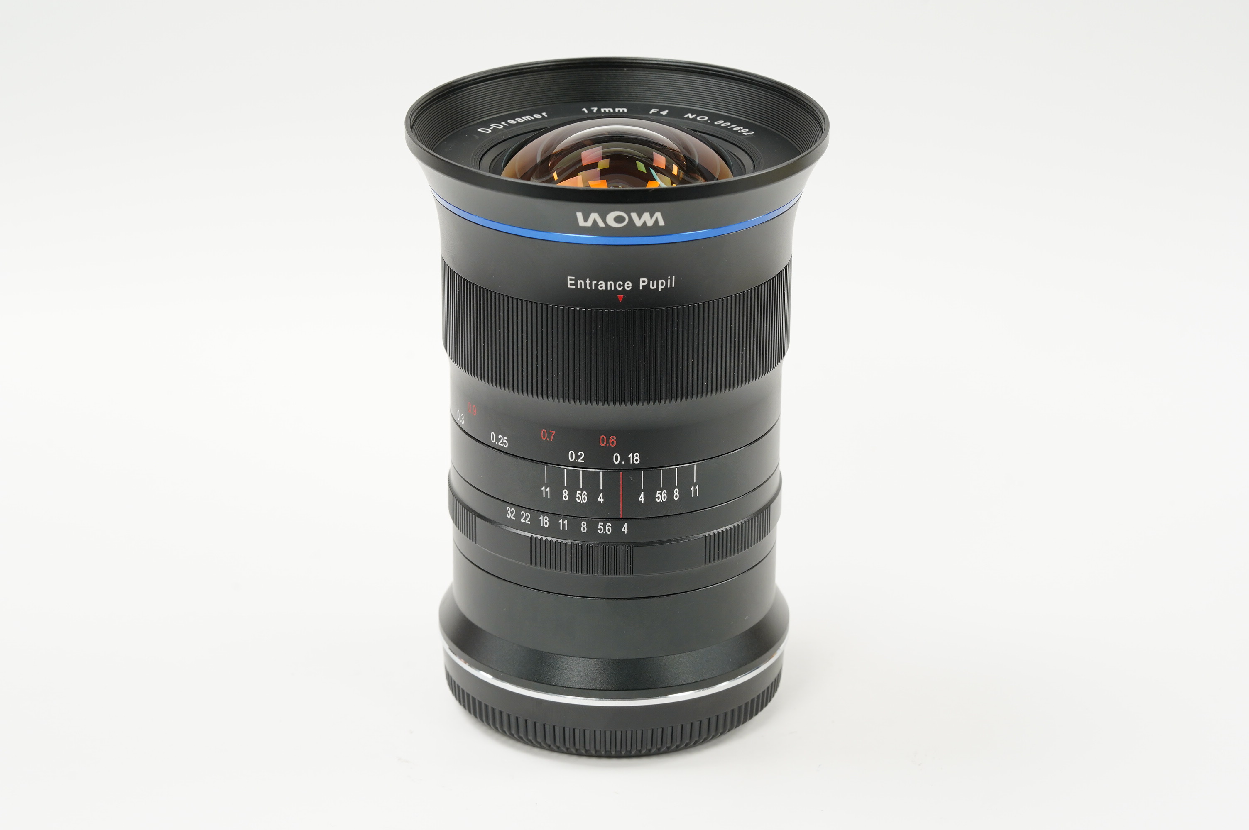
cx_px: 624
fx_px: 3120
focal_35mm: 90
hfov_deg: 22.6
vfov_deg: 15.2
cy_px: 415
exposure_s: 1/10
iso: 1000
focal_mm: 90
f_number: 11
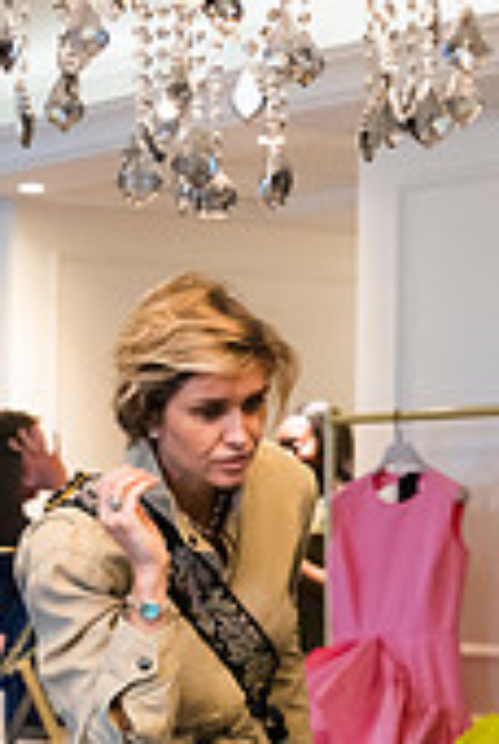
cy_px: 560
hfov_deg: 12.4
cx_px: 280
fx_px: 2298
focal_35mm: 111
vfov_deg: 18.3
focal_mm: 42
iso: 2800
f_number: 3.2
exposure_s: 1/160
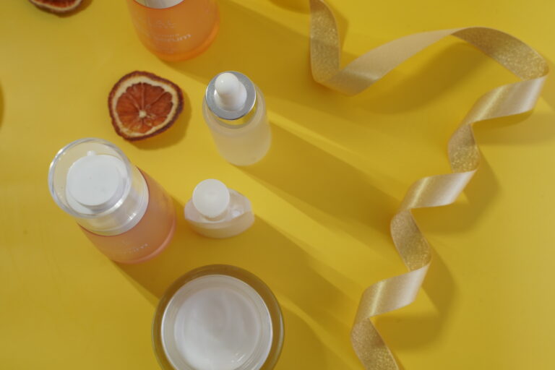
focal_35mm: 75
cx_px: 278
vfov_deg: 18.2
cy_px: 185
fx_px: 1156
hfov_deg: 27.0
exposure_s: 1/50
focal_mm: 75
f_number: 11
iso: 500
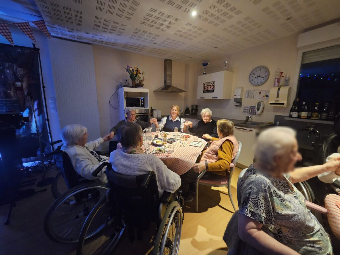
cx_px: 170
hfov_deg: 106.2
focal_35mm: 13
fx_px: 128
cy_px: 128
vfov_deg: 89.9
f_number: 2.2
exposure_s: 1/25
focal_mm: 1.7
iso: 640
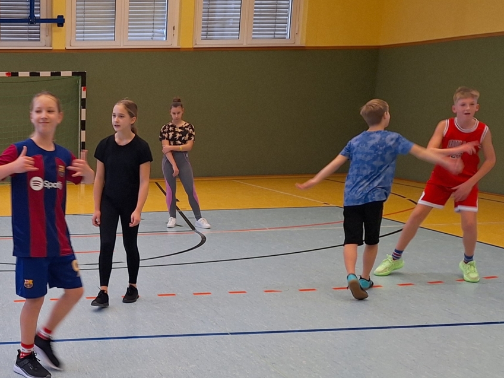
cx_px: 10
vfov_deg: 27.4
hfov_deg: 33.9
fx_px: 757
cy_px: 306
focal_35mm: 52
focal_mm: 5.54
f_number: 1.8
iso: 40
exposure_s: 1/50
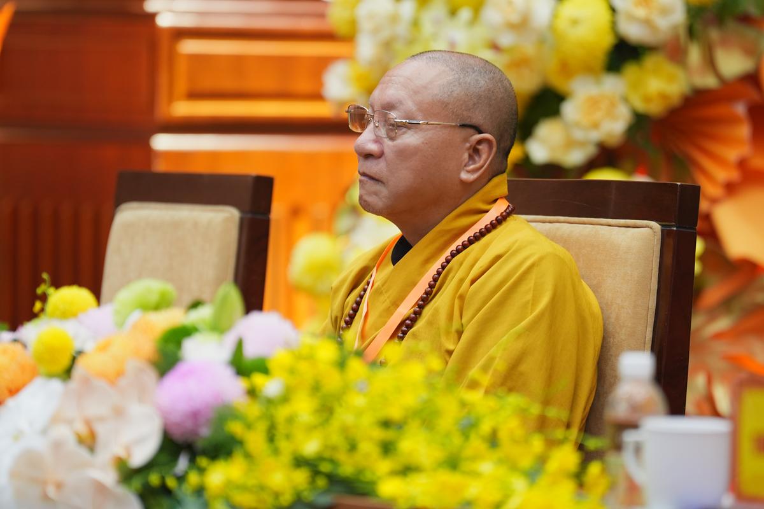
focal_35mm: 300
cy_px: 254
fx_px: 6366
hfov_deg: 6.9
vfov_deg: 4.6
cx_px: 382
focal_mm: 200
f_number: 2.8
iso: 1000
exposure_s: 1/125
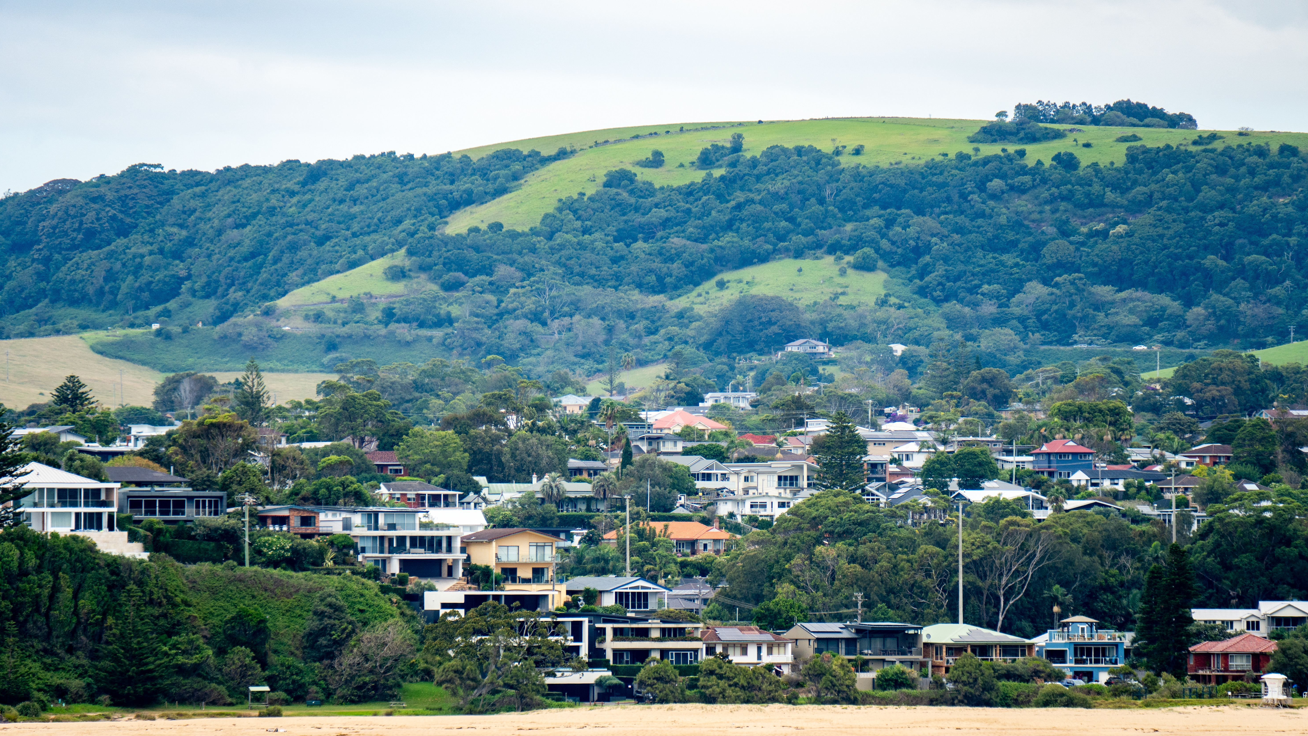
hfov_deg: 7.1
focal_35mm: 302
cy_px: 407
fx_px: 10474
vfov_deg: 4.0
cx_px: 654
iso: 160
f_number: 6.3
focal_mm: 192
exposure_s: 1/320
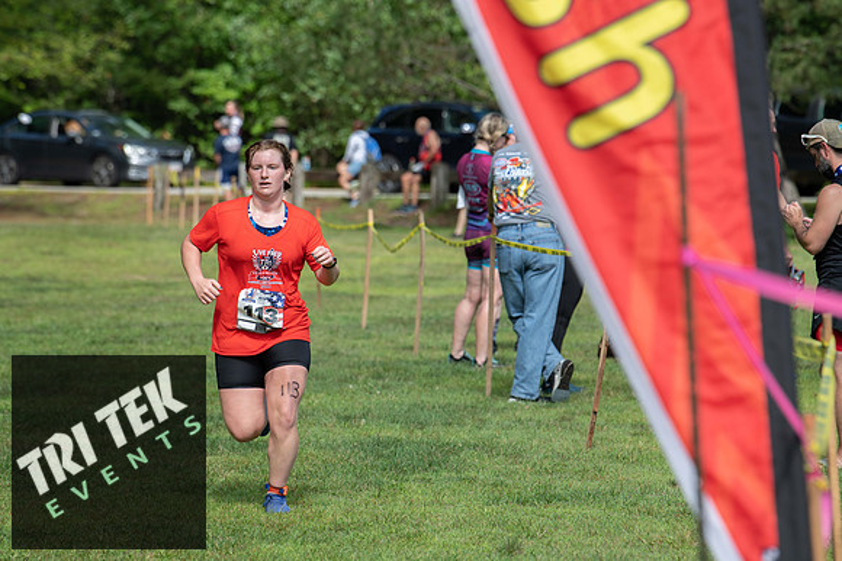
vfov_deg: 6.9
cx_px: 421
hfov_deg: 10.3
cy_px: 280
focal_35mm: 200
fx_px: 4679
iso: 250
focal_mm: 200
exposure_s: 1/800
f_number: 5.6
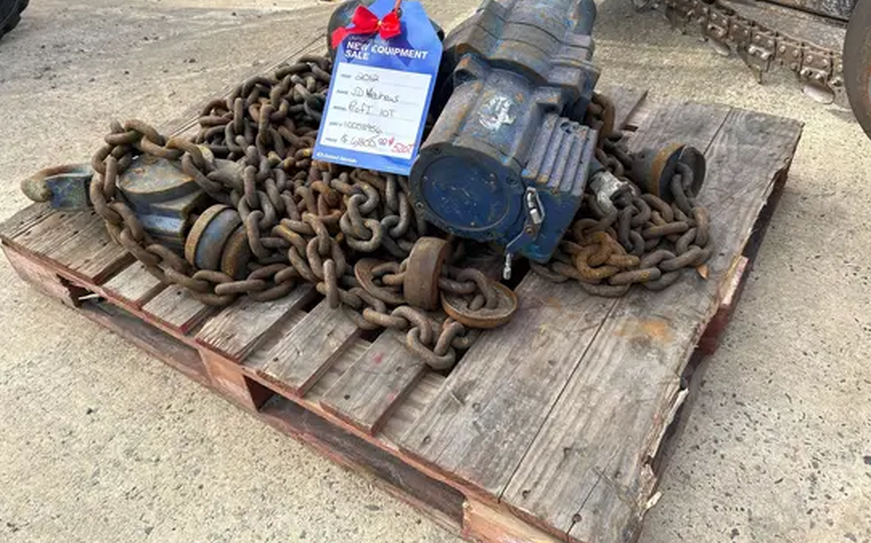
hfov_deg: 66.5
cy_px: 231
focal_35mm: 28
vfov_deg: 44.3
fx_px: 664
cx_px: 437
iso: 50
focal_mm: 5.7
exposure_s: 1/1089
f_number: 1.5
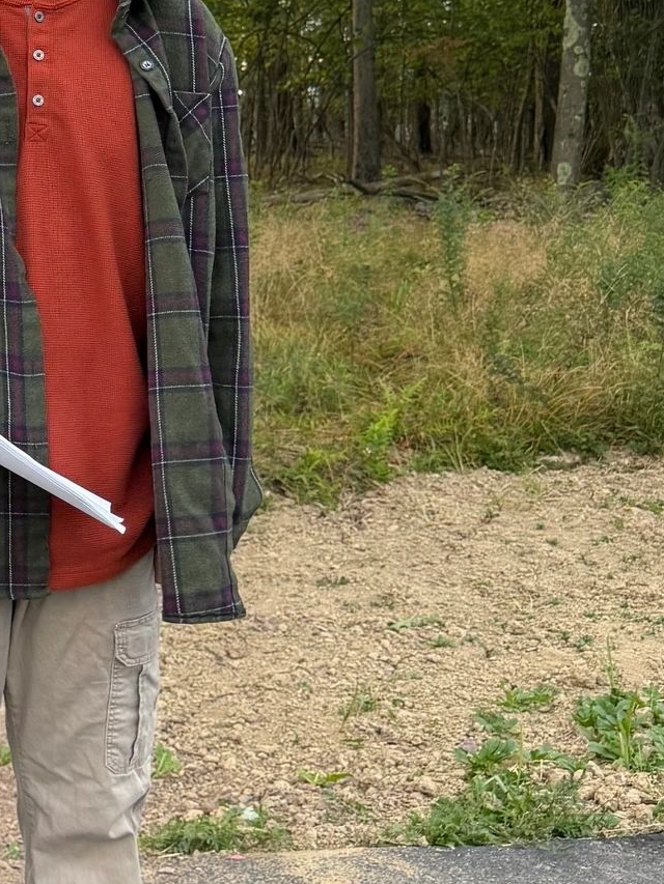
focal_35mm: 72
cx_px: -275
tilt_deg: -0.8
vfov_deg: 26.5
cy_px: 163
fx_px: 1841
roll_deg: +3.1
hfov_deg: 18.5
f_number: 1.78
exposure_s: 1/304
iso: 100
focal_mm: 6.76
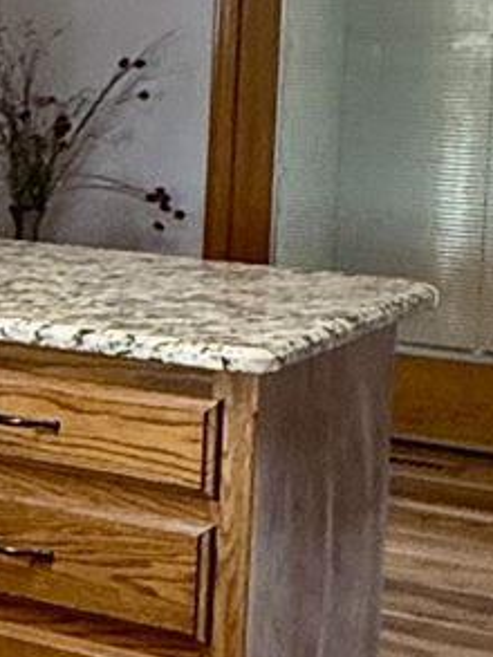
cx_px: -1022
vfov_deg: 17.8
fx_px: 2087
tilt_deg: -4.9
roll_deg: -0.6
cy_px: 155
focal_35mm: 110
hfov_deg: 9.9
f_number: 2.2
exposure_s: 1/60
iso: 200
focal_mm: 2.22
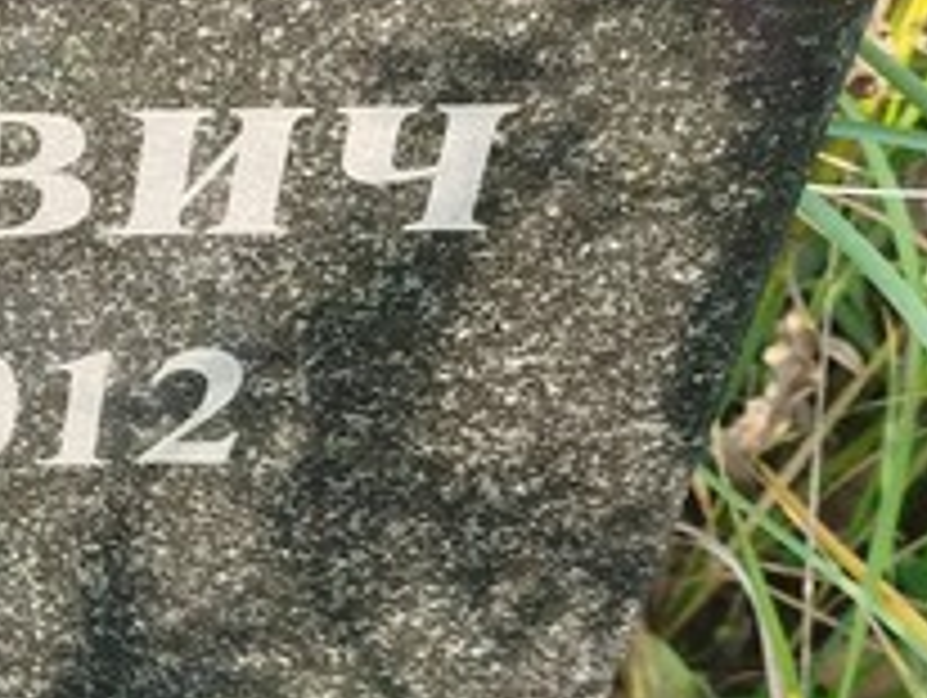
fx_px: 2493
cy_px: 131
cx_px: -612
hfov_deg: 17.9
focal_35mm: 93
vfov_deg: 15.8
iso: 50
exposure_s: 1/134
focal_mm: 5.31
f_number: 1.7
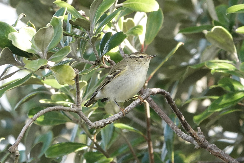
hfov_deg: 3.4
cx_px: 122
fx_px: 4066
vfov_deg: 2.3
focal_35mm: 600
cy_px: 82
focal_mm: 220
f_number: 4
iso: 500
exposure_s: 1/640
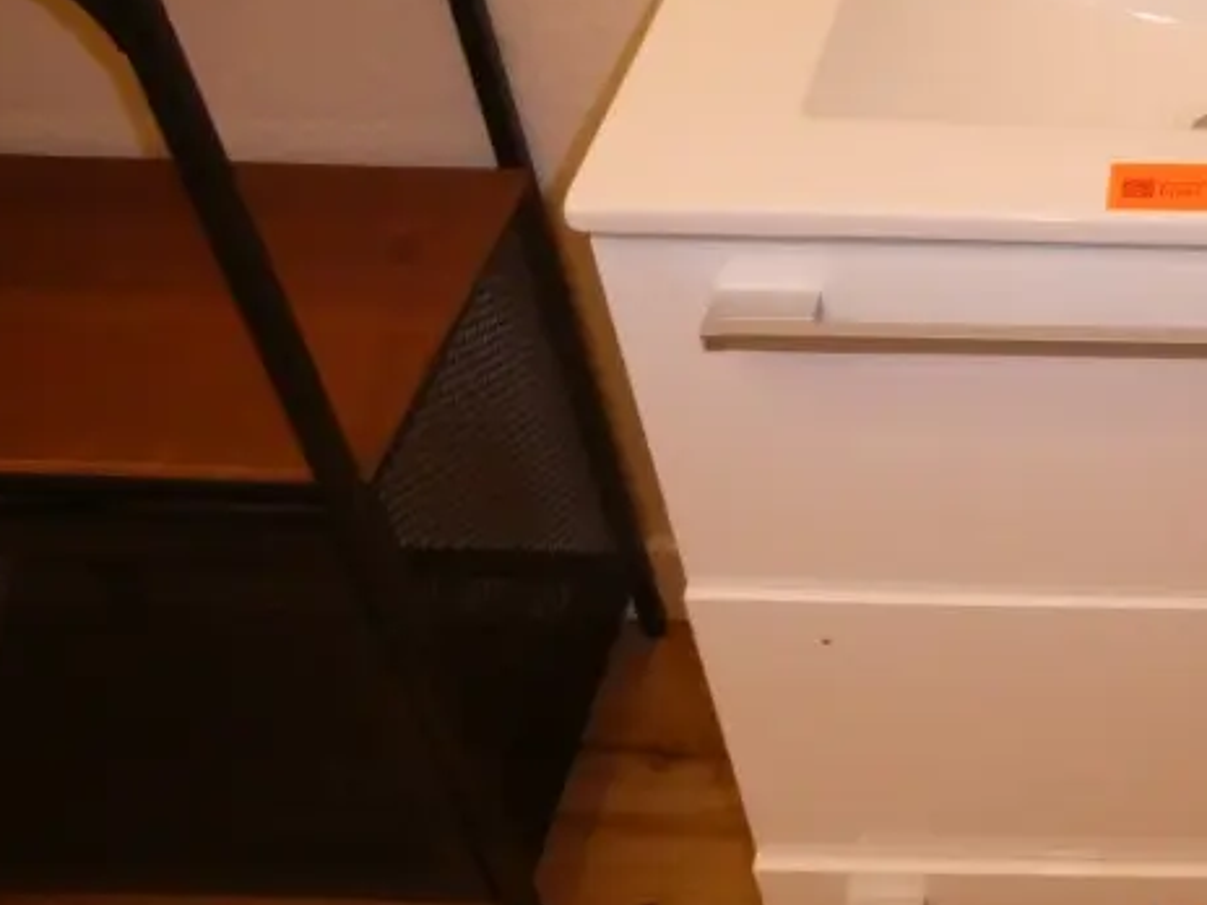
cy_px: 302
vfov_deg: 27.4
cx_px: 1230
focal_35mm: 53
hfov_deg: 32.9
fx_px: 1848
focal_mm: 4.3
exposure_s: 1/60
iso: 320
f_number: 3.3
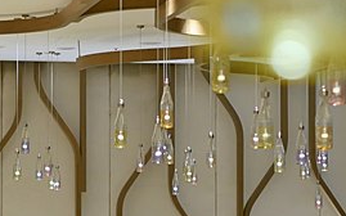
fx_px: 1857
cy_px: 156
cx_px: 114
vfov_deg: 6.7
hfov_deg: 10.6
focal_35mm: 197
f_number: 1.8
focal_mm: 25
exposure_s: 1/60
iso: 800
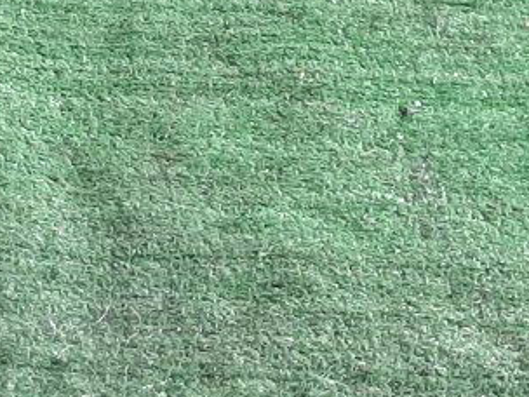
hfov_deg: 14.4
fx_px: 1880
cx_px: -381
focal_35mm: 123
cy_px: 860
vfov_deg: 10.7
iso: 169
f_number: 1.7
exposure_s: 1/33
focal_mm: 3.93
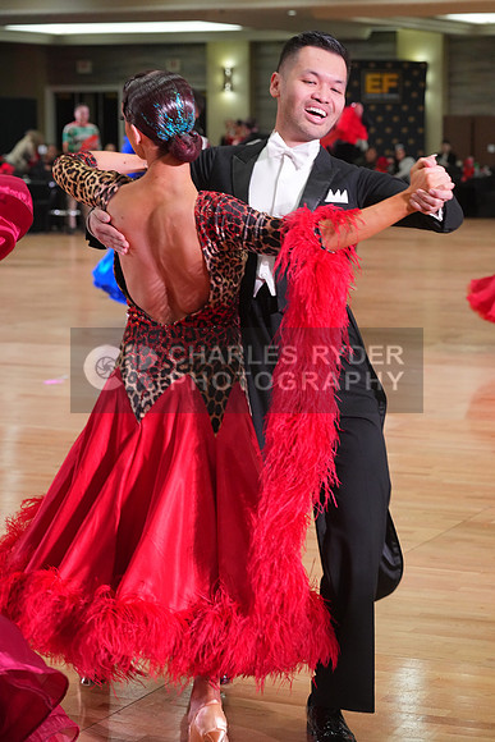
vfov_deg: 22.4
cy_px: 371
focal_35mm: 91
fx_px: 1876
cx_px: 248
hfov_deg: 15.0
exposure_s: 1/200
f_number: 6.3
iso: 3200
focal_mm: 91
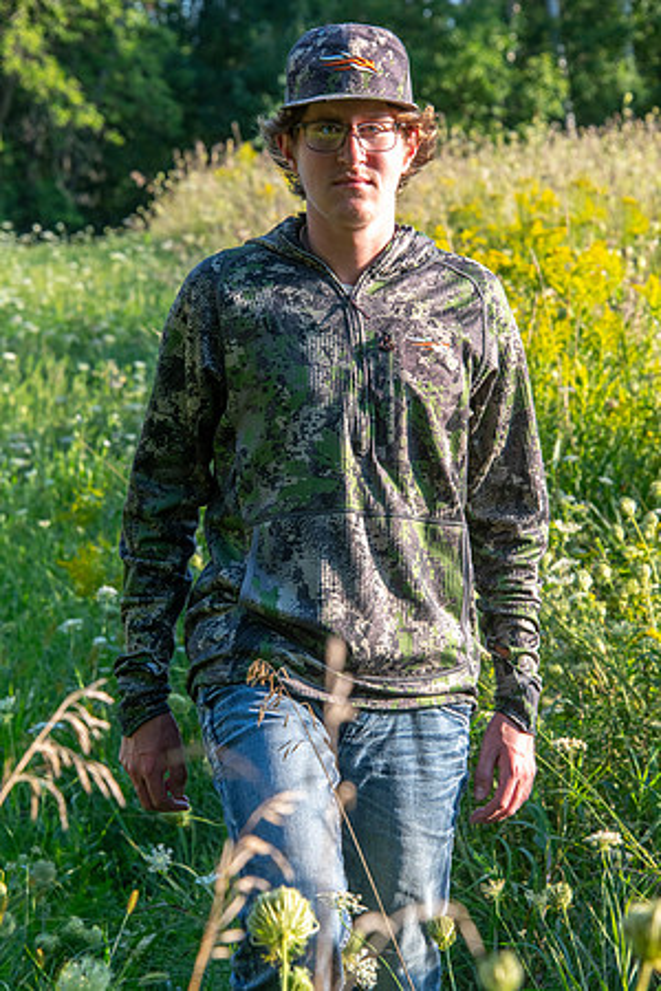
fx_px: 3993
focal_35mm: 145
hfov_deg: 9.5
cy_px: 496
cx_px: 330
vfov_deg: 14.2
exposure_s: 1/160
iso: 500
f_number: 11
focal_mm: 145
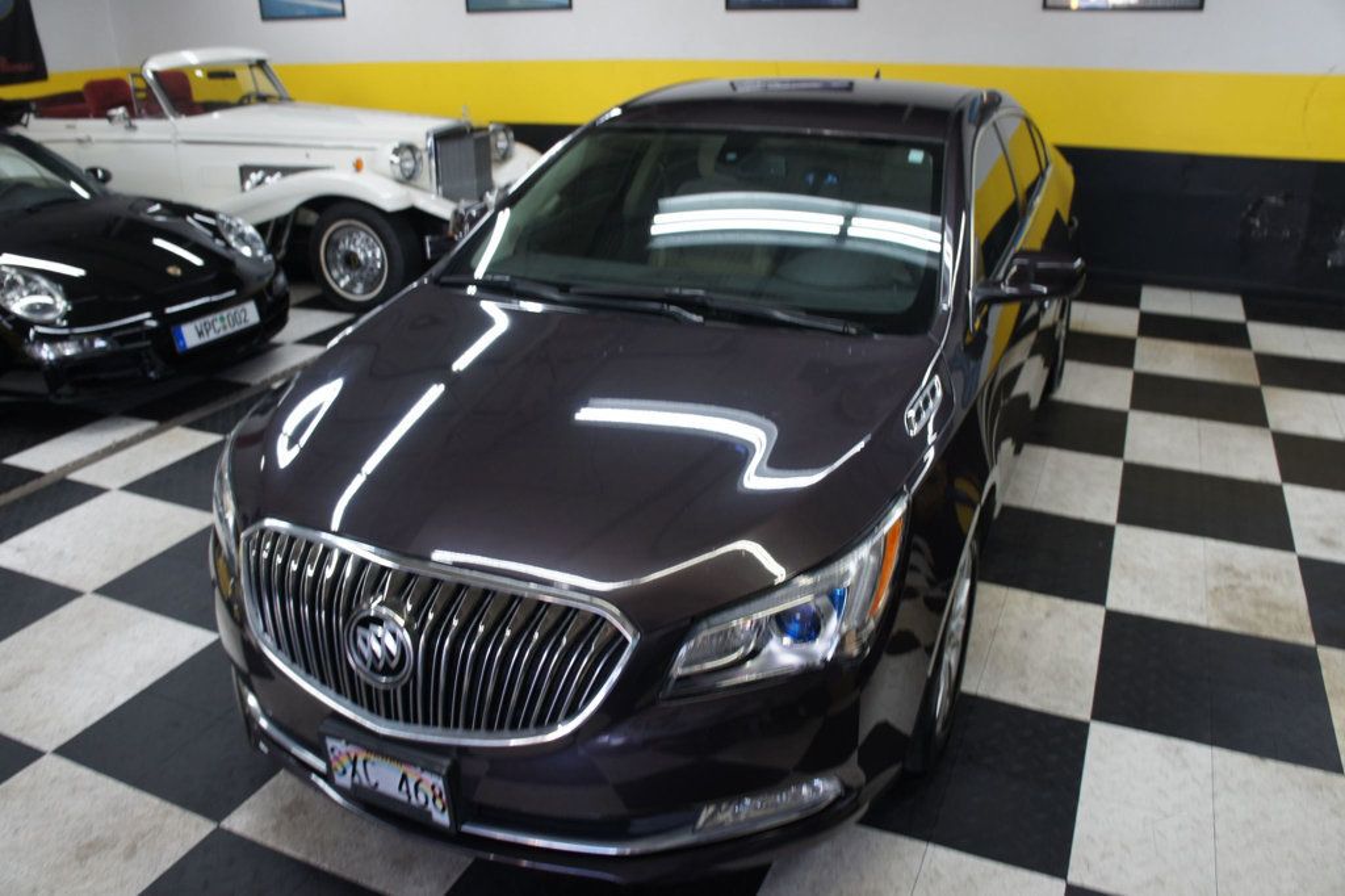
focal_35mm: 27
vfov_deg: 47.9
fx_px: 1008
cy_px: 448
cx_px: 672
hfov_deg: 67.4
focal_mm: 18
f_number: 3.5
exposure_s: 1/30
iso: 200
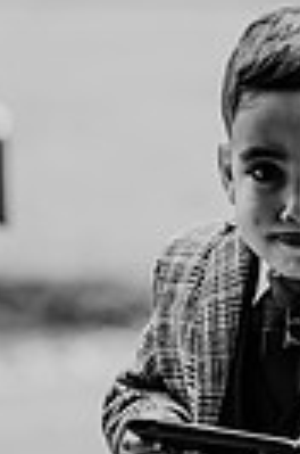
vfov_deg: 7.1
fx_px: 3619
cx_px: 230
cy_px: 556
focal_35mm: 288
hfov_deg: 4.7
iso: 100
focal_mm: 85
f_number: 1.8
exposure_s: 1/640
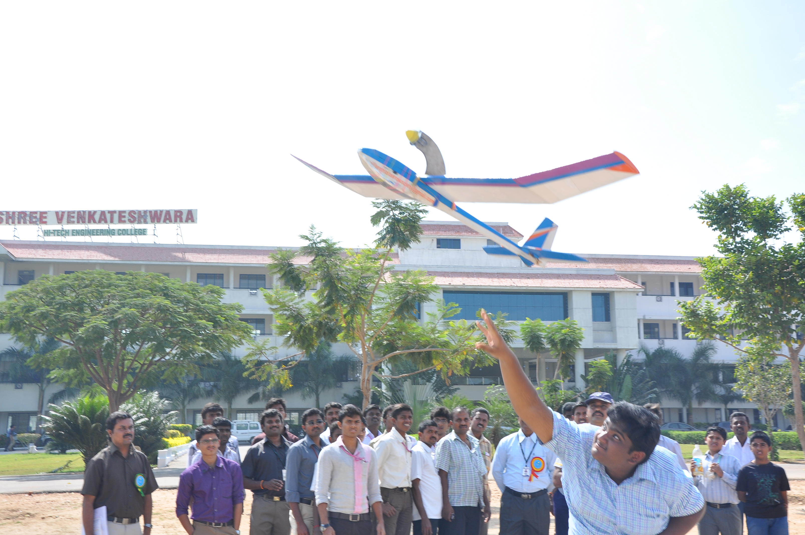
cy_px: 268
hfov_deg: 43.7
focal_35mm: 45
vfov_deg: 29.8
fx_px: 1005
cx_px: 402
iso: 200
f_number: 8
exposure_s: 1/250
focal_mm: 30
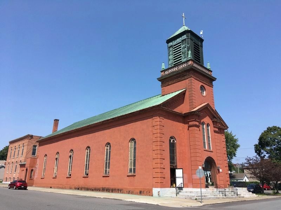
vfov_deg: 48.2
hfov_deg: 61.7
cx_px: 140
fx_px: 235
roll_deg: +0.0
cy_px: 105
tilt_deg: +18.2
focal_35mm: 29
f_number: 2.2
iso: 25
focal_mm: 4.15
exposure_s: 1/1538
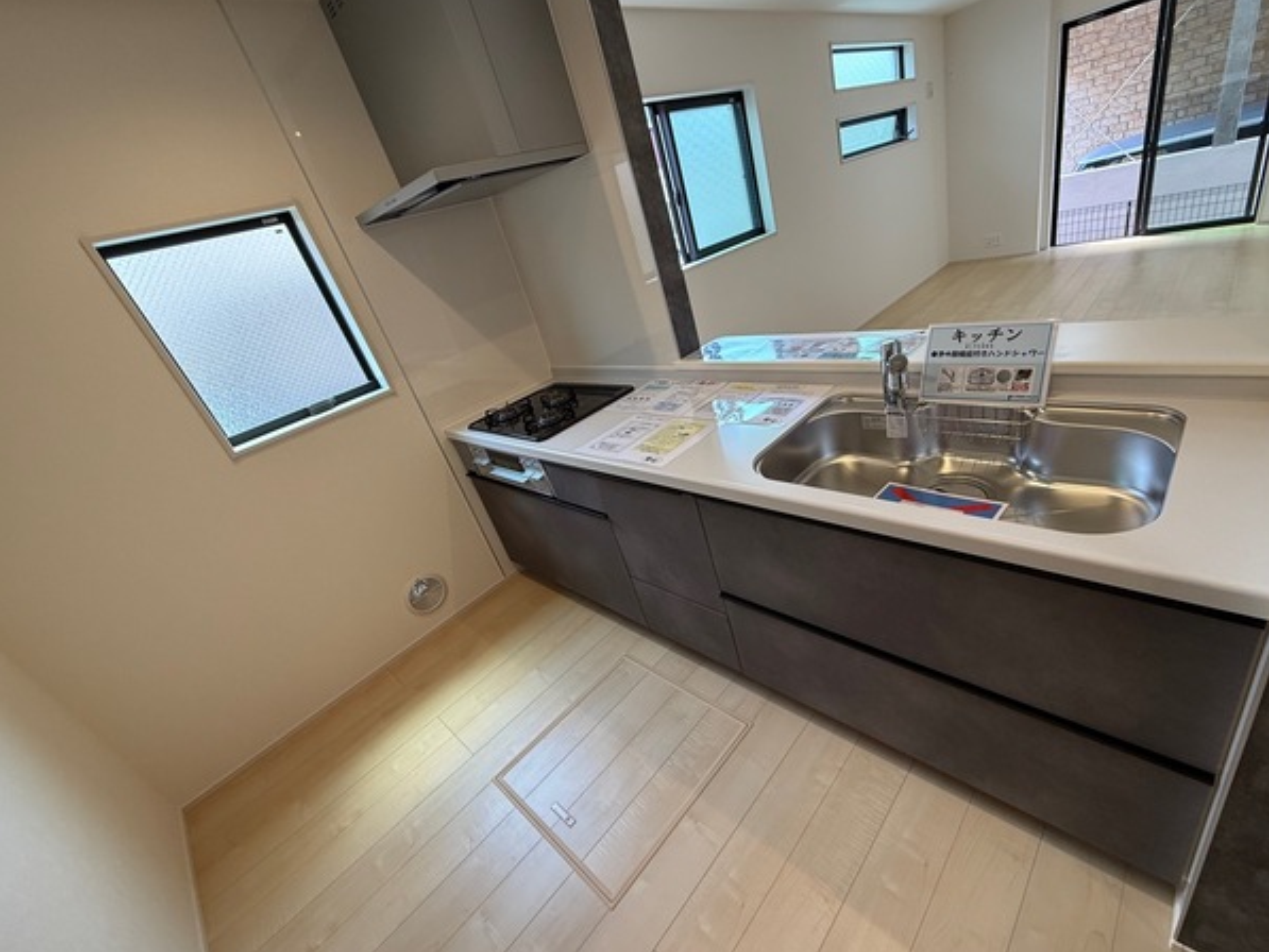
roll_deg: +15.9
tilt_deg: -24.9
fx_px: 550
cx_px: 678
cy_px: 480
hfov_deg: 98.0
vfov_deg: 81.8
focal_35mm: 15
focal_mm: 2.22
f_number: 2.2
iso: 160
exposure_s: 1/99
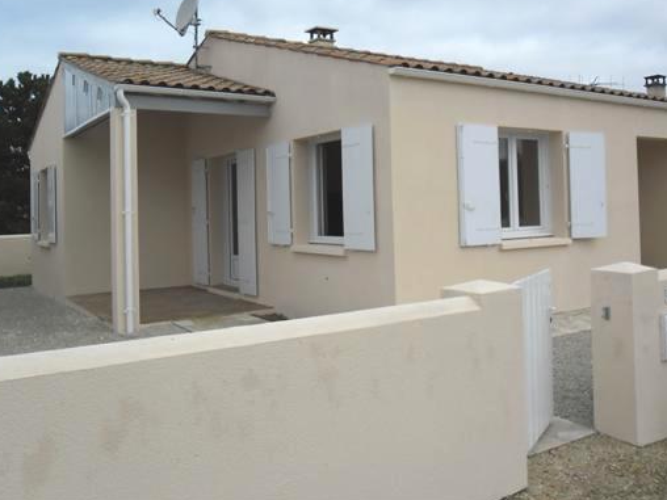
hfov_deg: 53.9
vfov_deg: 41.5
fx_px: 655
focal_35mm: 34
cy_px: 190
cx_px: 360
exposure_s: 1/980
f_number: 3.5
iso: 80
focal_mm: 4.9
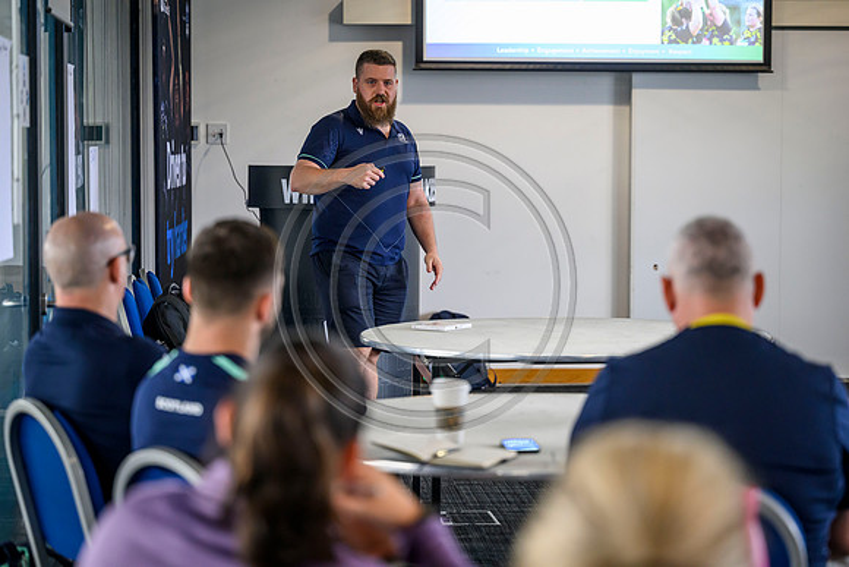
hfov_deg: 22.1
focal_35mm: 92
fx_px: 2170
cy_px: 284
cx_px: 424
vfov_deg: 14.9
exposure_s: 1/500
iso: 2500
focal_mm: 92
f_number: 2.8
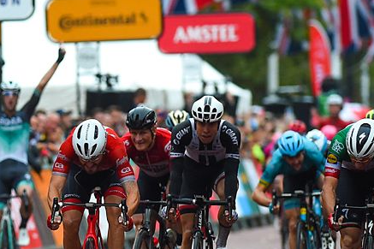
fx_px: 7124
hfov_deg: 3.0
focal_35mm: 686
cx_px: 2
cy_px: 107
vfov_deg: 2.0
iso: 1600
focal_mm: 300
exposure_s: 1/1600
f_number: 6.3
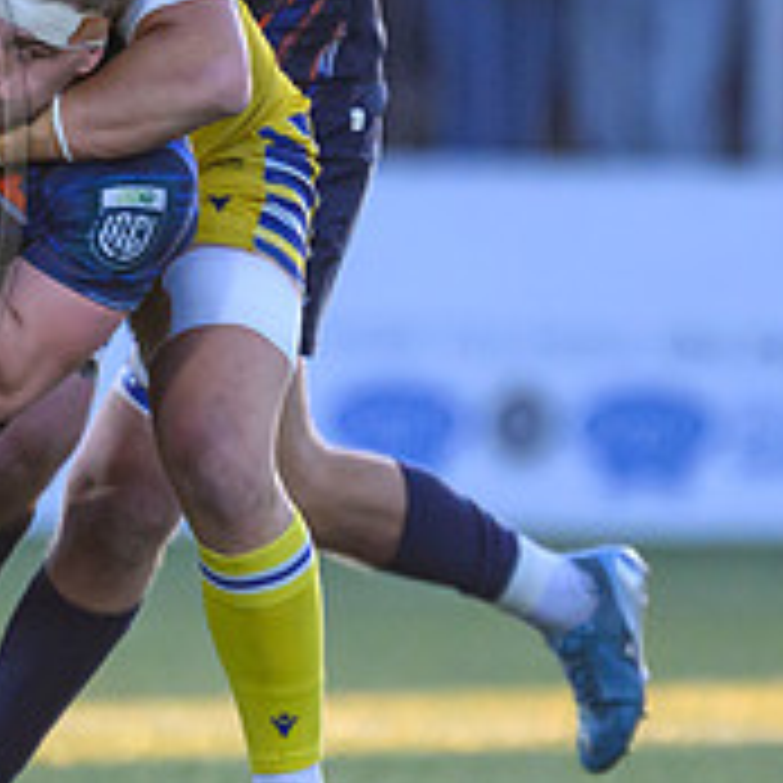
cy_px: 250
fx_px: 65718
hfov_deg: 0.7
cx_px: -54
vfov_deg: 0.7
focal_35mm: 2568
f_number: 4
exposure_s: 1/2000
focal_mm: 560
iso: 3200
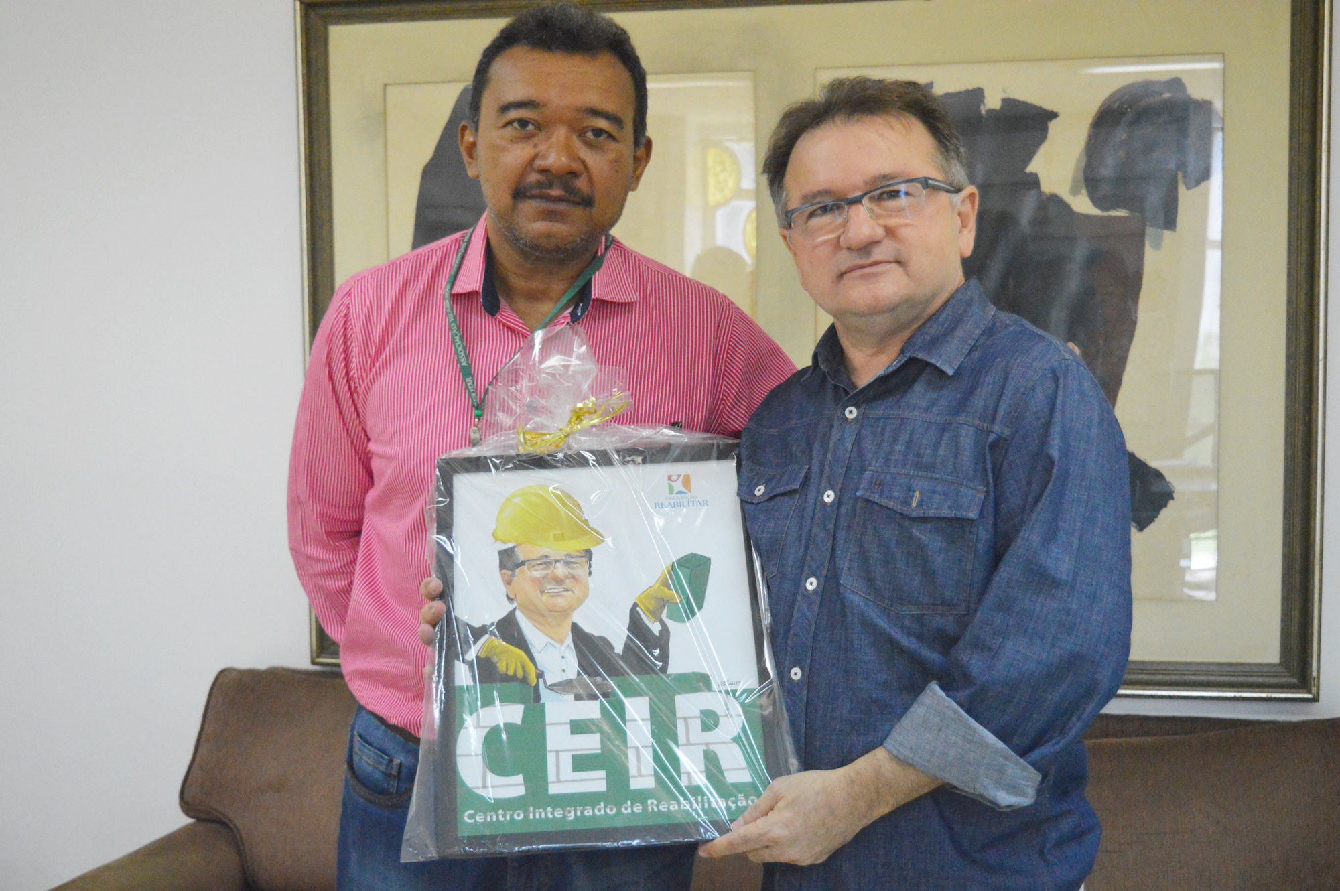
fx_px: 1729
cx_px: 670
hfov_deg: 42.4
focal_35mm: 46
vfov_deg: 28.9
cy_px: 446
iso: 3200
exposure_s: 1/320
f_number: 4.2
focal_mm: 31
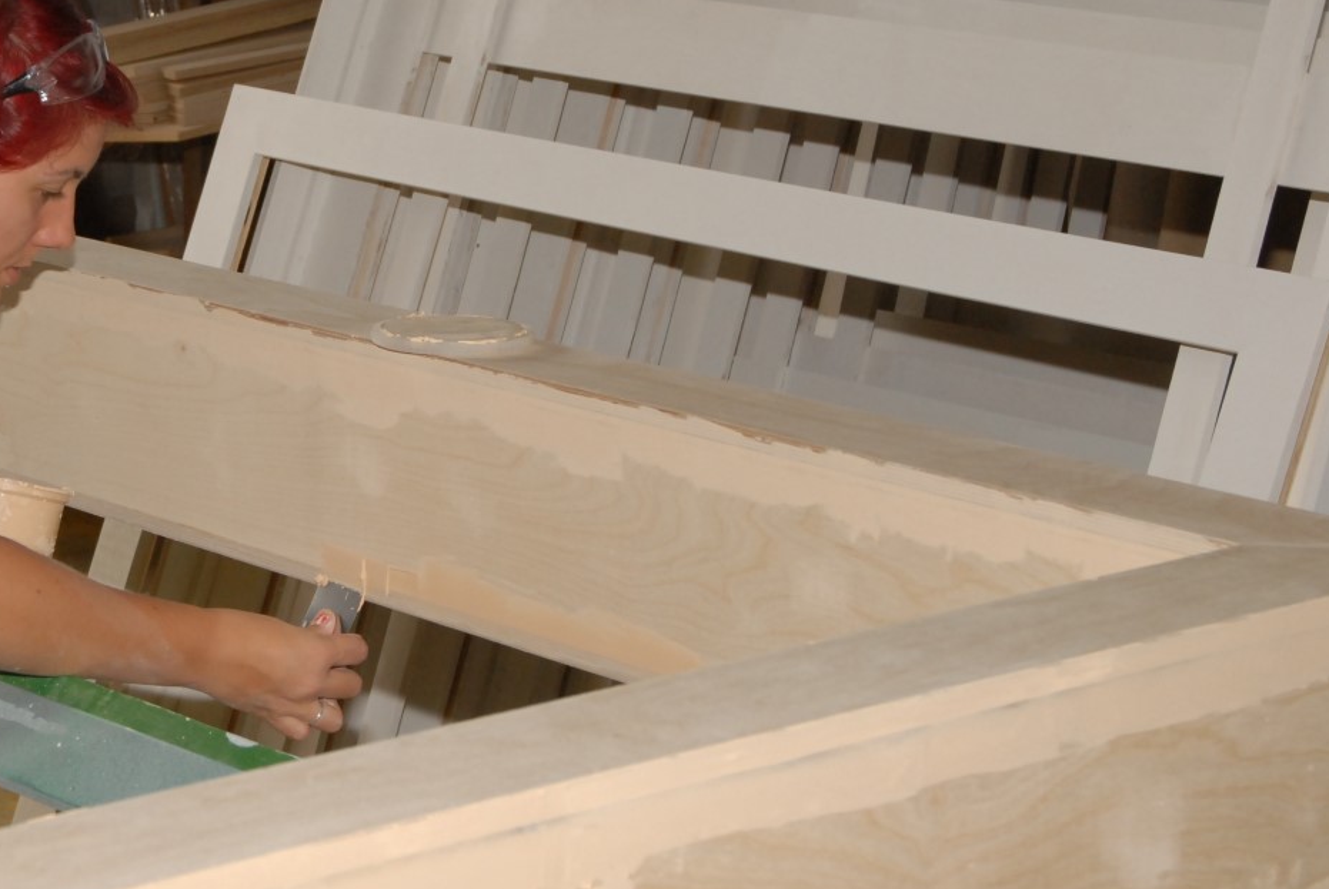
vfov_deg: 13.2
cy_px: 280
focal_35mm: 104
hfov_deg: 19.4
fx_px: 3843
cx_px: 205
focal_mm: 40
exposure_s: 1/200
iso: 400
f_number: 8
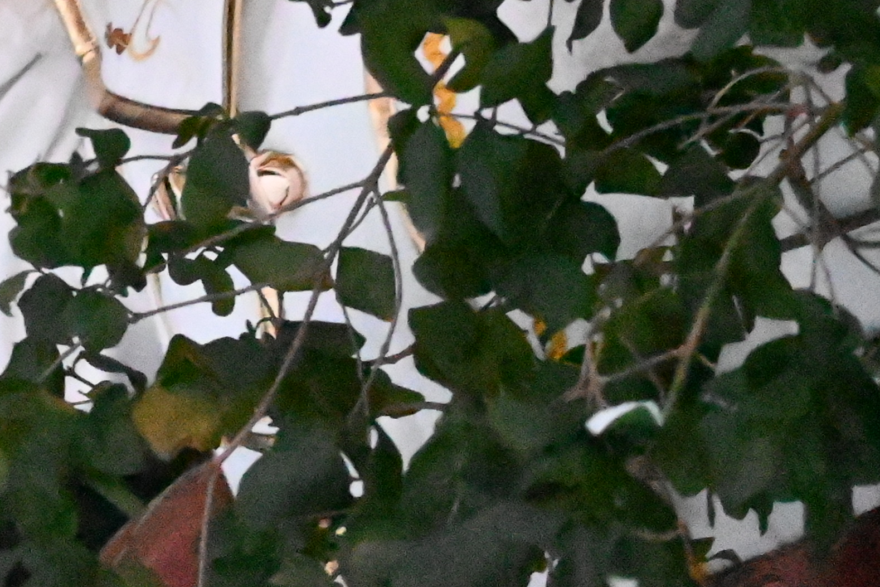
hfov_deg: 5.1
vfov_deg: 3.4
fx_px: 9827
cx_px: 192
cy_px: -390
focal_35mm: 402
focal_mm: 76
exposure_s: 1/50
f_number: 4.8
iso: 51200
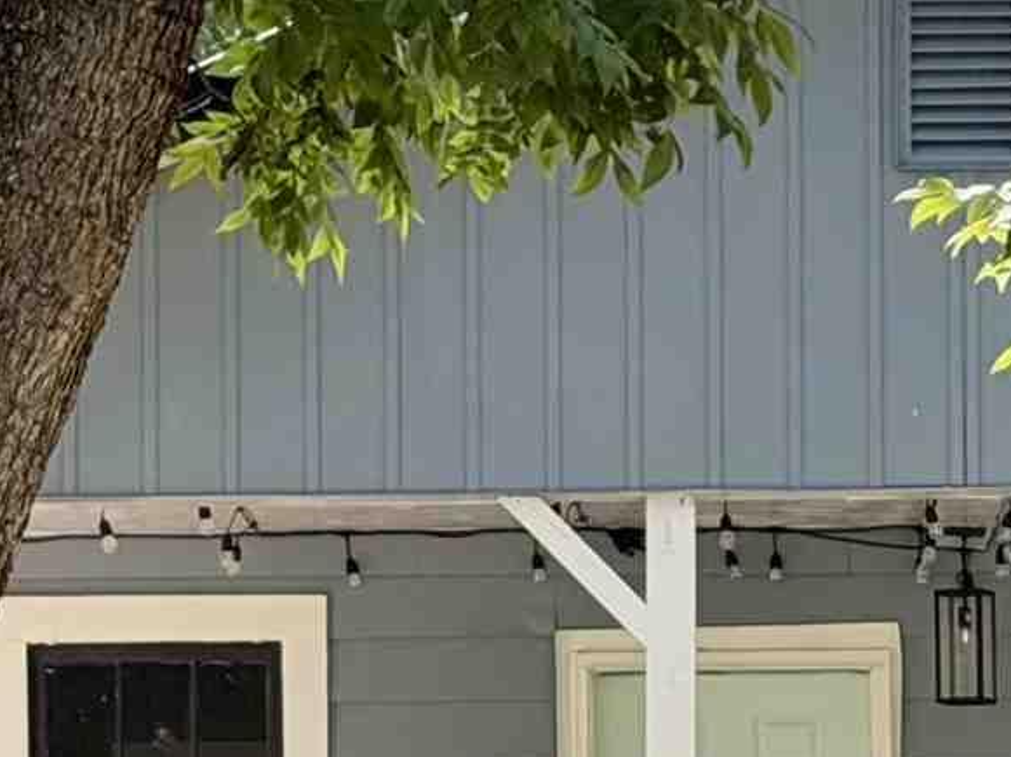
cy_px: 917
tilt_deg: +2.2
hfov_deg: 7.8
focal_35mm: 254
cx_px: 1051
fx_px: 7414
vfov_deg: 5.8
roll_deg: +0.7
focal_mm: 6.76
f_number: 1.78
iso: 80
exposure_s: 1/349
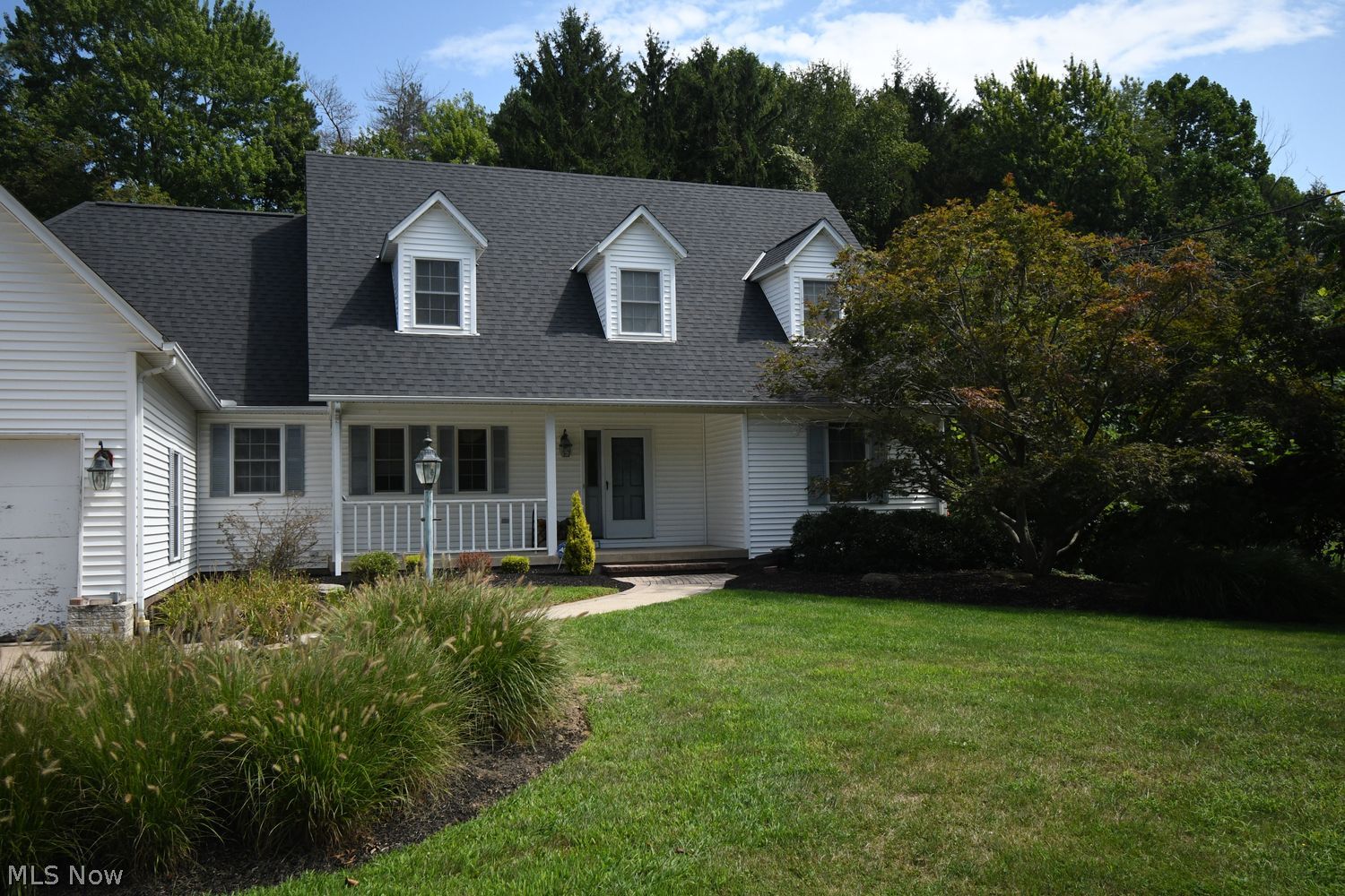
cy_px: 448
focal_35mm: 30
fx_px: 1121
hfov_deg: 61.9
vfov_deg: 43.6
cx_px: 672
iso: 800
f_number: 5.6
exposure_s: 1/3200
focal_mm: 20
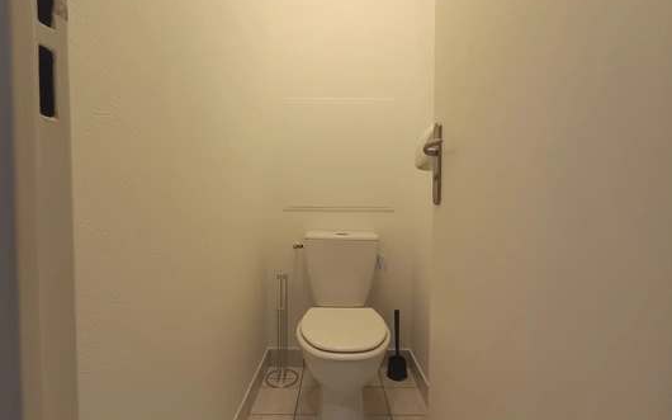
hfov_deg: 97.8
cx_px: 337
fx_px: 293
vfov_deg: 71.2
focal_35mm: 16
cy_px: 218
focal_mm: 1.65
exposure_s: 1/100
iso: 291
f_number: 2.2
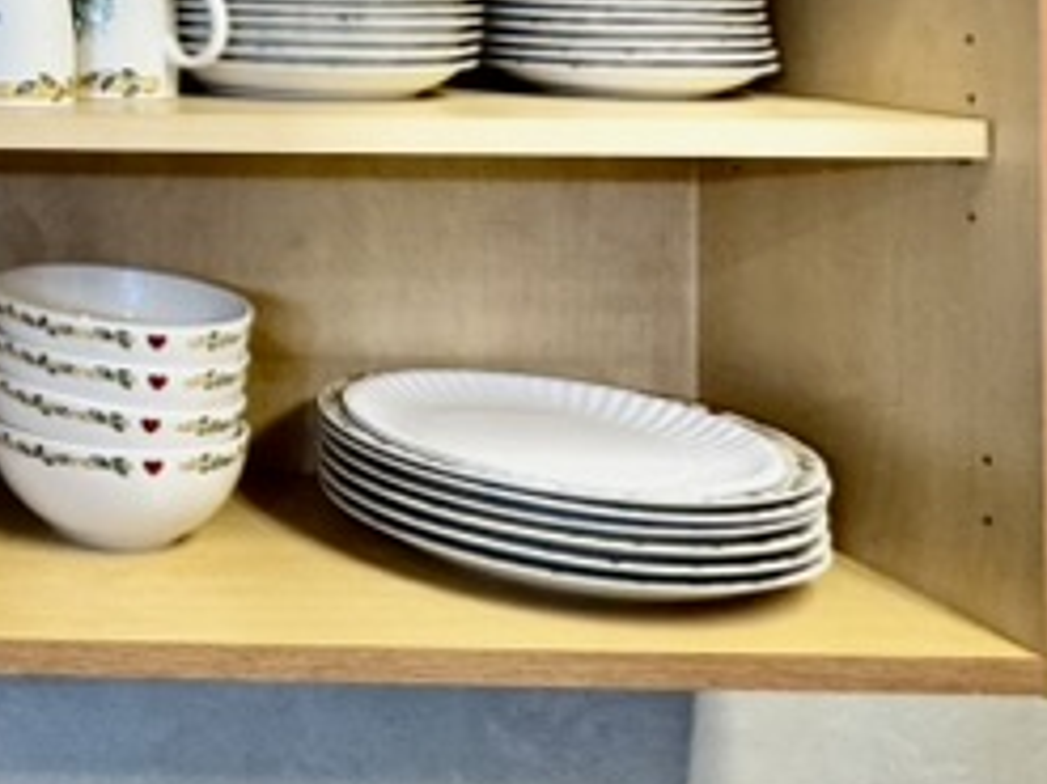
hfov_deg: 25.9
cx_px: -466
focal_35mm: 58
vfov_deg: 23.5
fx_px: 1753
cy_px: -106
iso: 200
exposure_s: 1/60
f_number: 2.2
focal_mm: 2.22
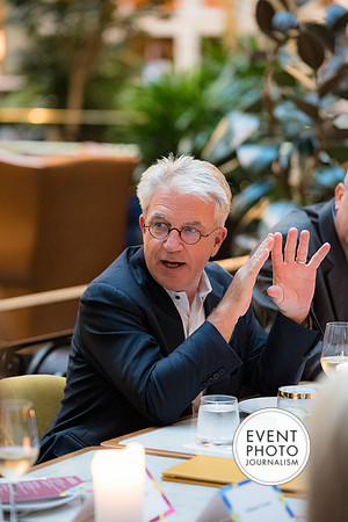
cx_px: 174
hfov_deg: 11.0
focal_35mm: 125
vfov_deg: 16.4
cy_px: 261
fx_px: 1812
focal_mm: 125
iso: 6400
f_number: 2.8
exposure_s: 1/125
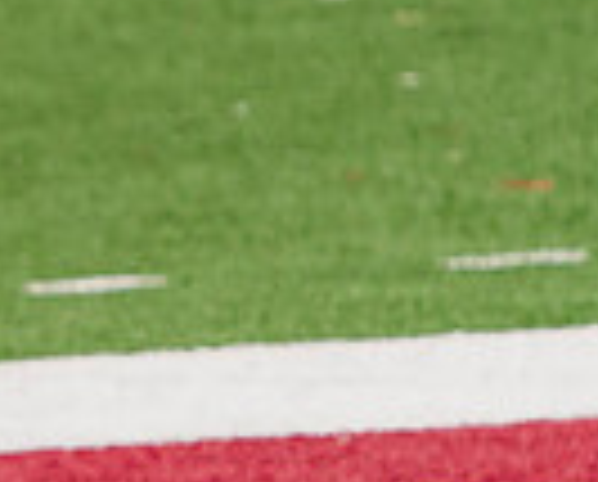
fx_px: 43084
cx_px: -860
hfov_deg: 0.8
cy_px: 438
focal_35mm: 2429
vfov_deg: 0.6
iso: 500
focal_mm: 459
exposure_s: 1/1600
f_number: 6.3
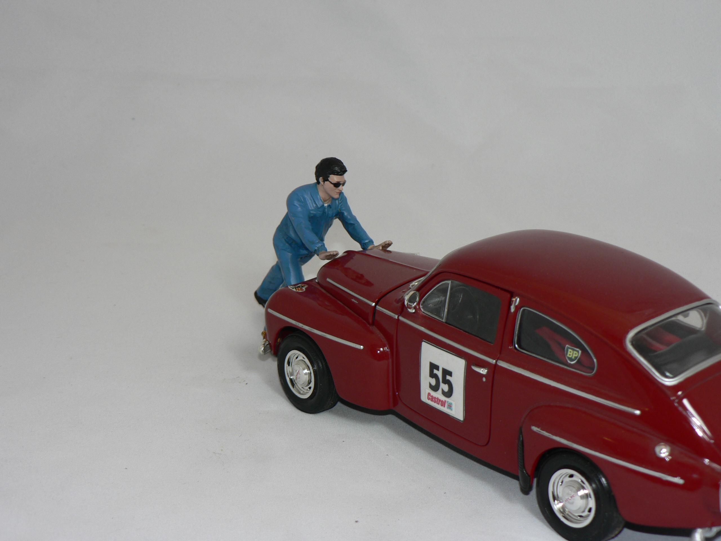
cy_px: 270
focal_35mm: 66
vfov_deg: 22.3
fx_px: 1375
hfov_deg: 29.4
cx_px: 360
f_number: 3.2
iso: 80
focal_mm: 11
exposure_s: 1/60
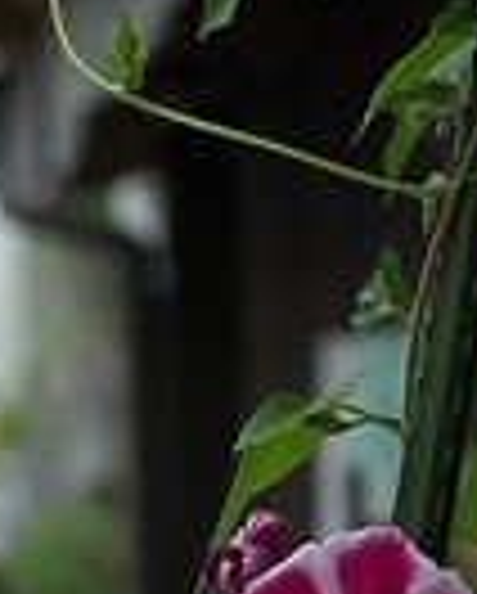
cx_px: -54
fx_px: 4134
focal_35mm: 235
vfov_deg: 8.2
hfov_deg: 6.6
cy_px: 522
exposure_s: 1/400
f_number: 4
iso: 200
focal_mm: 43
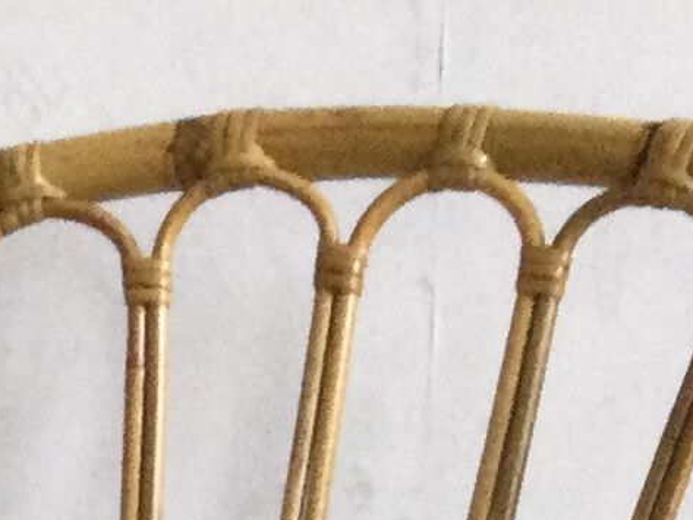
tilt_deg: -19.0
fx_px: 4285
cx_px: -53
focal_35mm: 214
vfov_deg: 6.2
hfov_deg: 9.2
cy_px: 1769
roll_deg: -0.2
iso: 125
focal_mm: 3.3
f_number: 2.4
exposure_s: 1/33
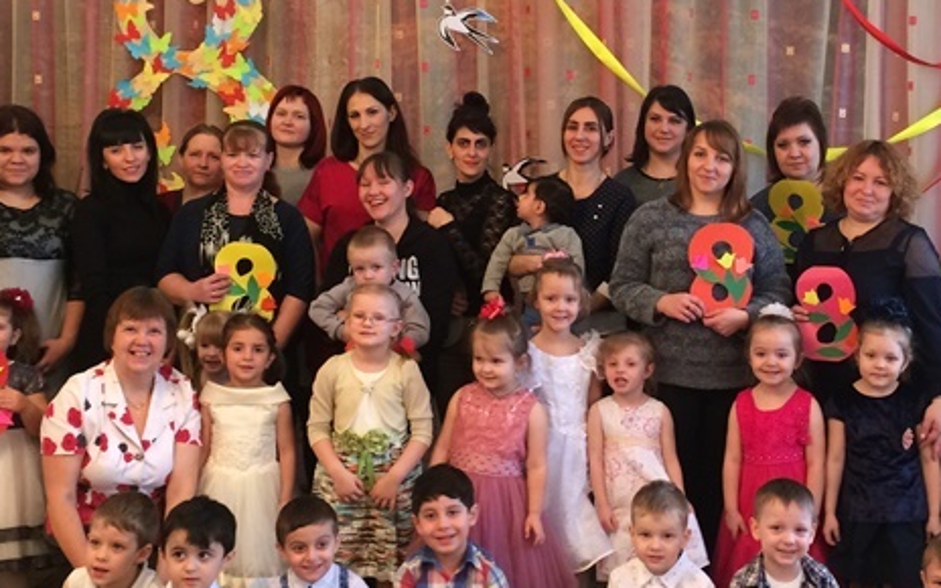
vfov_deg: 24.3
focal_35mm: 53
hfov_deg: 37.9
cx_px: 594
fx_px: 1359
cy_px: 211
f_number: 2.2
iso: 125
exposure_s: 1/33
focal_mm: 4.15
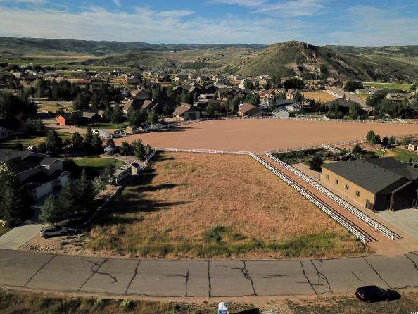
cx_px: 208
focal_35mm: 28
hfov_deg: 63.4
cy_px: 148
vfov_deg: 49.8
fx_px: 338
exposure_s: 1/4115
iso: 100
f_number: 2.2
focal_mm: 4.73
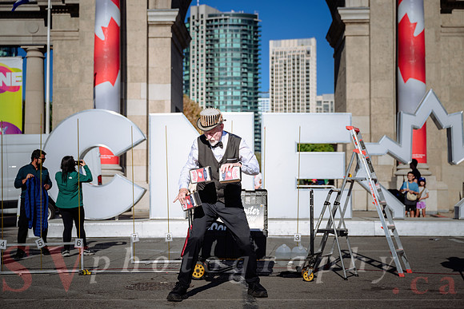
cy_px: 154
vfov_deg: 24.5
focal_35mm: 55
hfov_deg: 36.0
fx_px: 714
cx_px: 232
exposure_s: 1/500
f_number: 4
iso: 64
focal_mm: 55
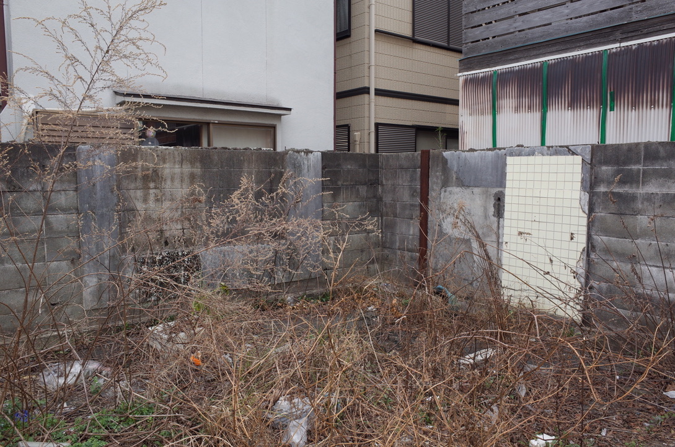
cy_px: 224
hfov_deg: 65.6
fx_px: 524
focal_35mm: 28
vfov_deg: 46.2
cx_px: 338
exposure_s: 1/250
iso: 200
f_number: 5.6
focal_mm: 18.3
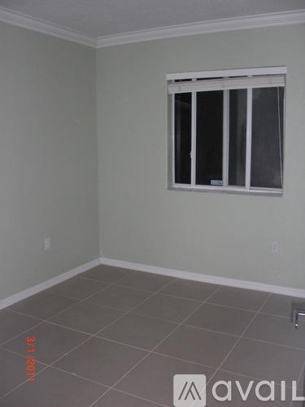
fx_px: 423
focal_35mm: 36
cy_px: 204
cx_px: 152
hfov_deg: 39.7
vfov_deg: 51.4
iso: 200
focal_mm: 6.3
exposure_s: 1/60
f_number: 2.8
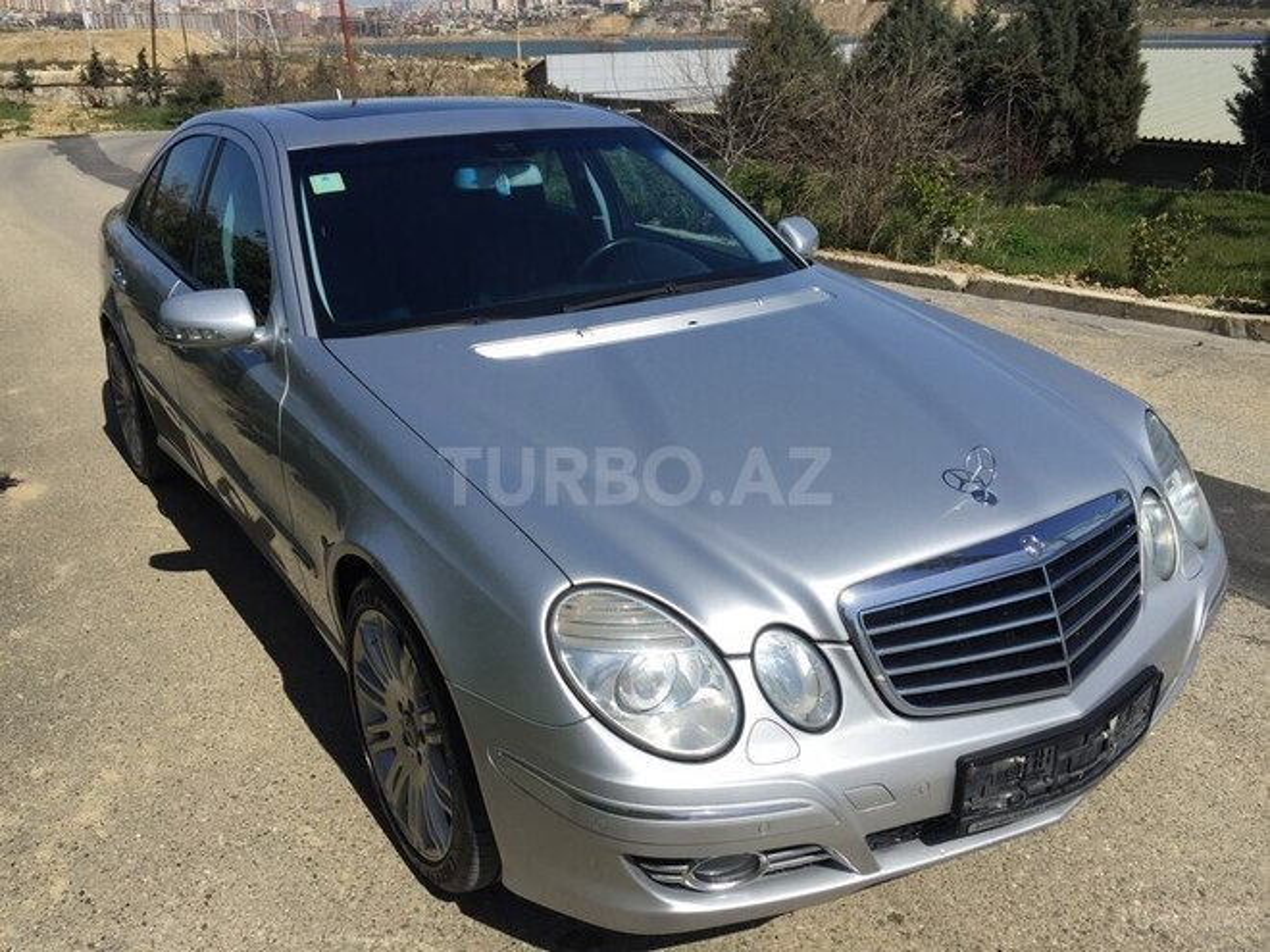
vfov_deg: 48.2
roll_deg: -0.6
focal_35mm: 29
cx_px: 635
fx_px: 1064
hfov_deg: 61.7
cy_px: 476
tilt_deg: -22.9
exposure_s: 1/3597
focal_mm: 4.15
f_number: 2.2
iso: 32
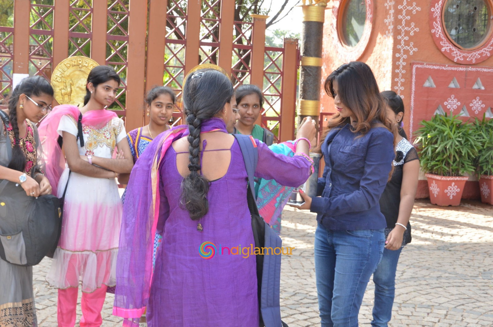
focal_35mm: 57
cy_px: 164
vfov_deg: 23.7
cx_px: 246
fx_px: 779
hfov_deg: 35.1
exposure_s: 1/125
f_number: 7.1
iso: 800
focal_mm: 38
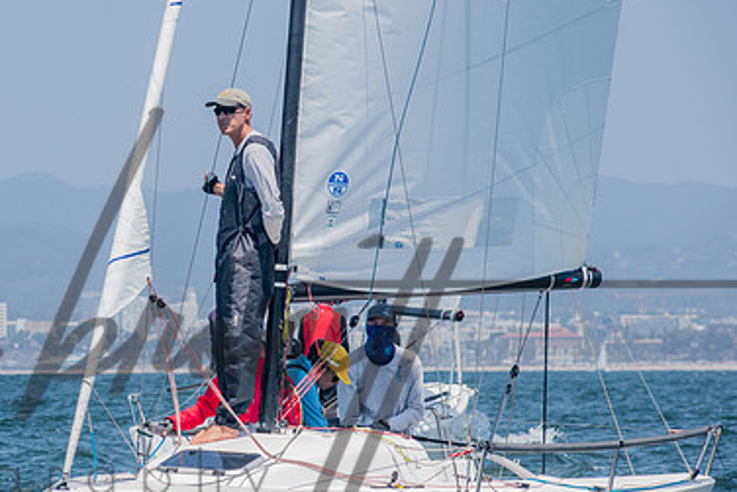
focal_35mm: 289
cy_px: 330
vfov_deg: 4.8
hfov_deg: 7.1
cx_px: 182
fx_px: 5918
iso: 400
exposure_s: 1/1250
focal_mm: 125
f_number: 8
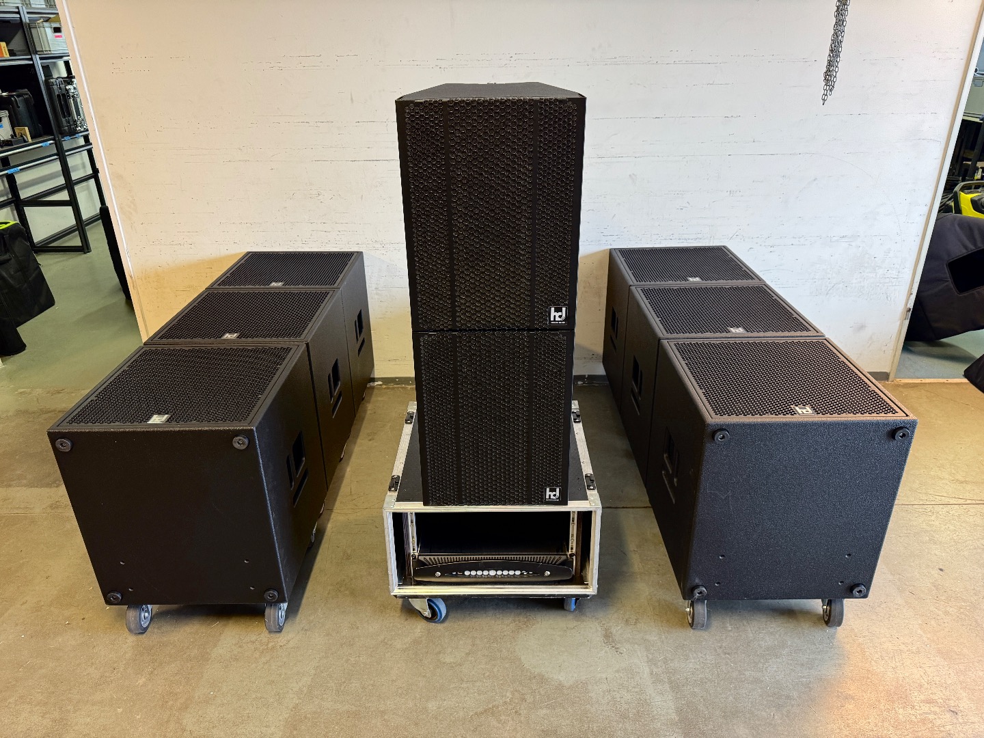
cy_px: 369
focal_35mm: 24
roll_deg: +0.9
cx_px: 492
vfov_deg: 56.8
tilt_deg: -25.8
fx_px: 682
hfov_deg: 71.6
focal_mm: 6.76
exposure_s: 1/50
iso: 250
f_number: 1.78
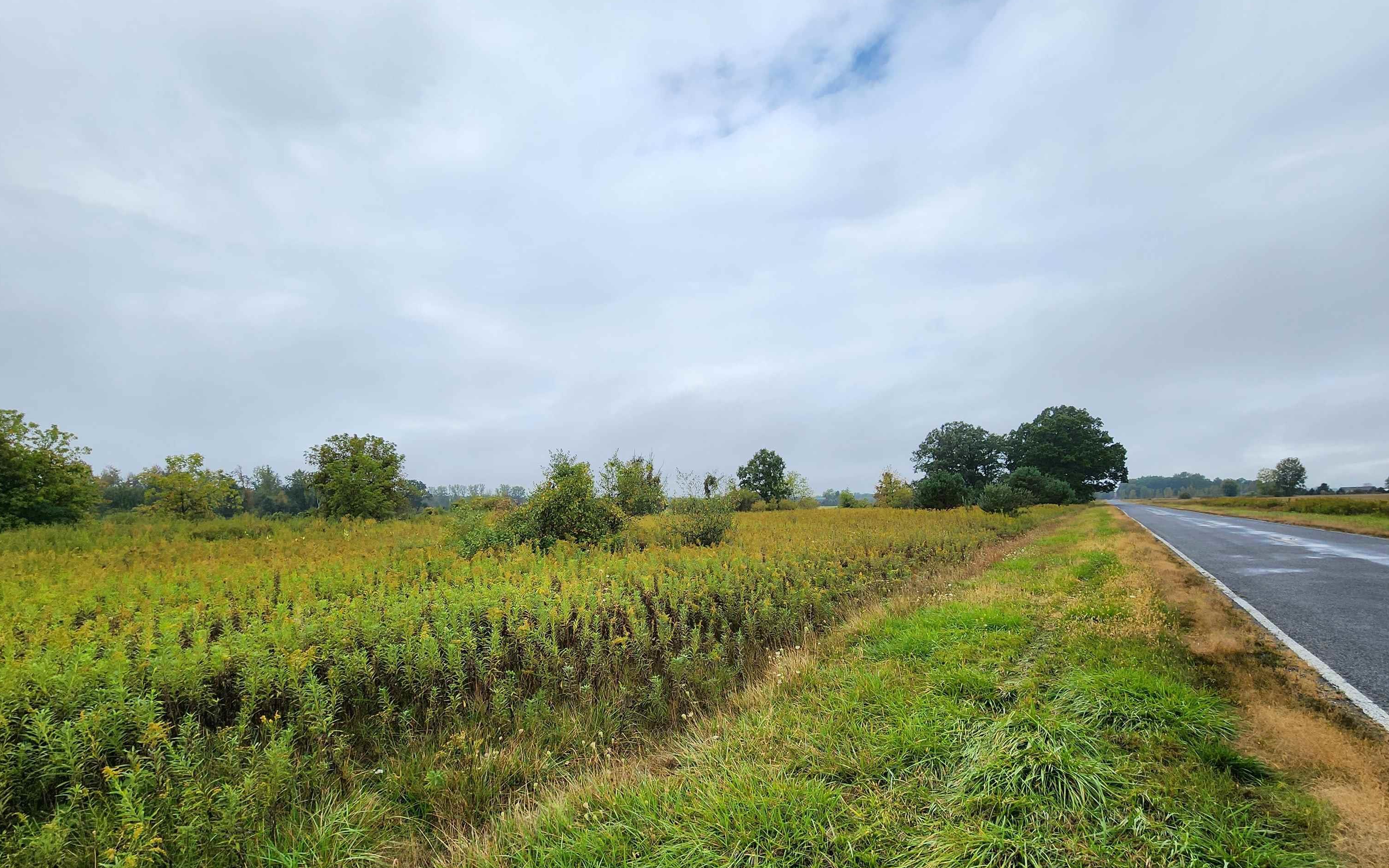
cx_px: 695
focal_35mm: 14
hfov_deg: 105.3
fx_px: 530
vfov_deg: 78.1
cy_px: 502
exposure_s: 1/1476
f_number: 2.2
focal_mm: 2.2
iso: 50
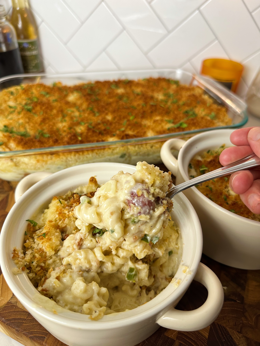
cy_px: 173
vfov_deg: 71.6
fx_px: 240
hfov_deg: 56.8
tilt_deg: -40.0
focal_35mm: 24
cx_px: 130
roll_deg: -4.0
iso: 160
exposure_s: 1/120
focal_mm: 6.86
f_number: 1.78
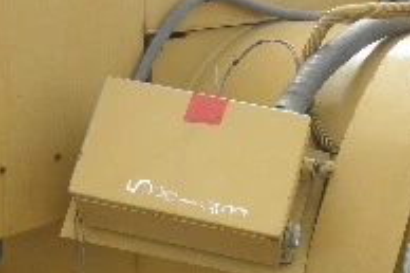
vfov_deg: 14.1
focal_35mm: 96
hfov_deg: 21.3
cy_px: 248
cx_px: 220
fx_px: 1092
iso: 64
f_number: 3
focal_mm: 5
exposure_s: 1/500
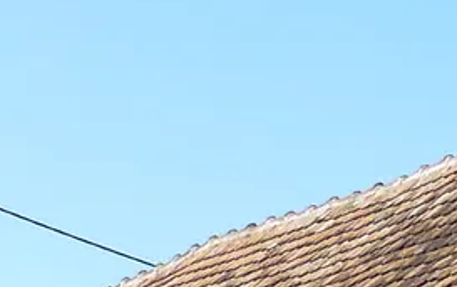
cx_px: 884
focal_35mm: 179
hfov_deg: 10.8
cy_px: 767
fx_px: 2231
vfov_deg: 6.8
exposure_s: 1/250
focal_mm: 6
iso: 100
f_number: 5
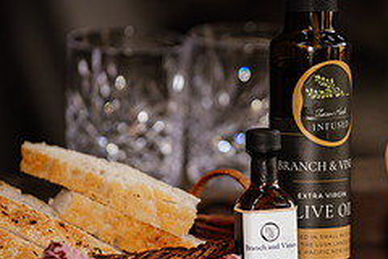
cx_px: 327
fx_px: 4117
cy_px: 223
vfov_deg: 3.6
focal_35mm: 382
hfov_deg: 5.4
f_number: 2.8
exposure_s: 1/250
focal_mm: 150
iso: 250
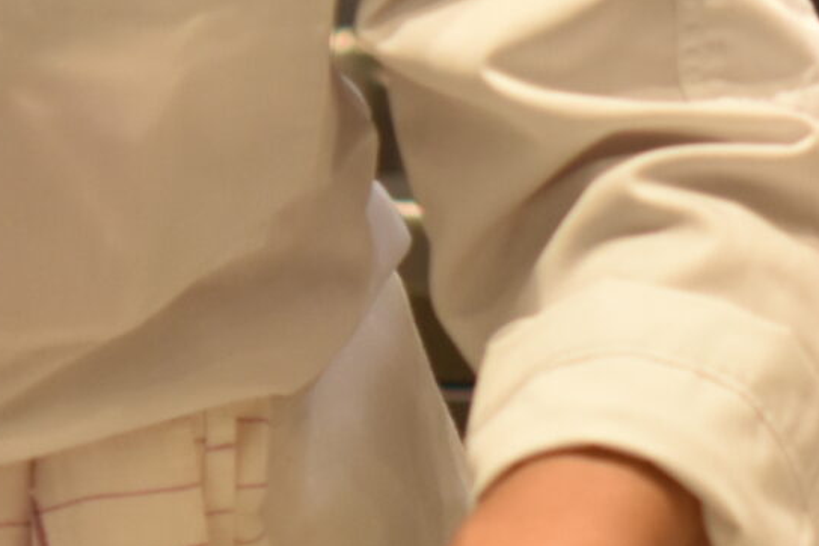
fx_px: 9645
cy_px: 597
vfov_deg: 3.2
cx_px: 727
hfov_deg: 4.9
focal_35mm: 424
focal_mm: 60
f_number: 2.8
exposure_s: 1/500
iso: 640
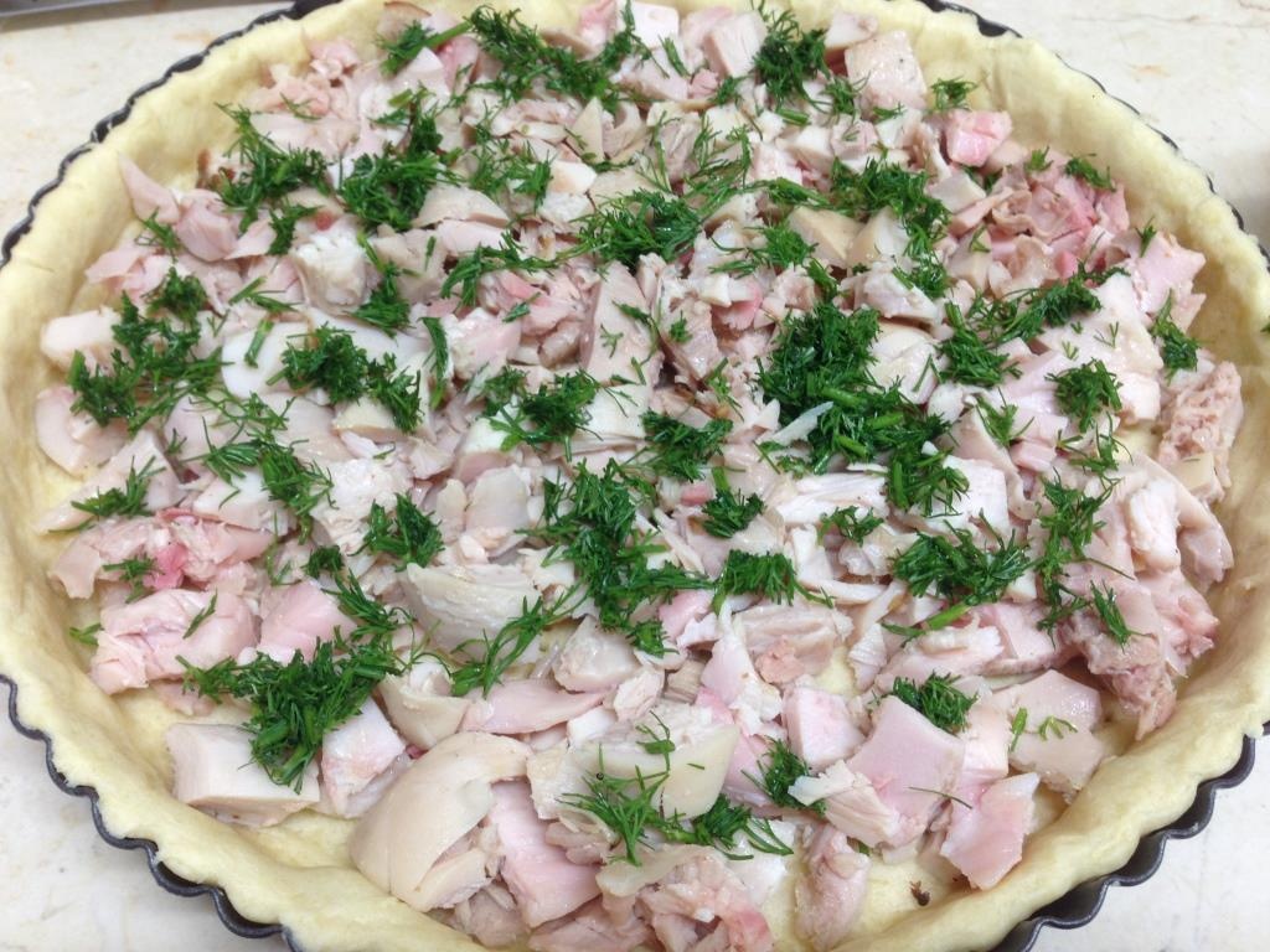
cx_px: 635
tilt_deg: -55.1
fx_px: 1211
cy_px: 476
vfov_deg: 42.9
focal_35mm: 33
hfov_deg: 55.4
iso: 64
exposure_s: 1/20
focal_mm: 4.12
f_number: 2.4
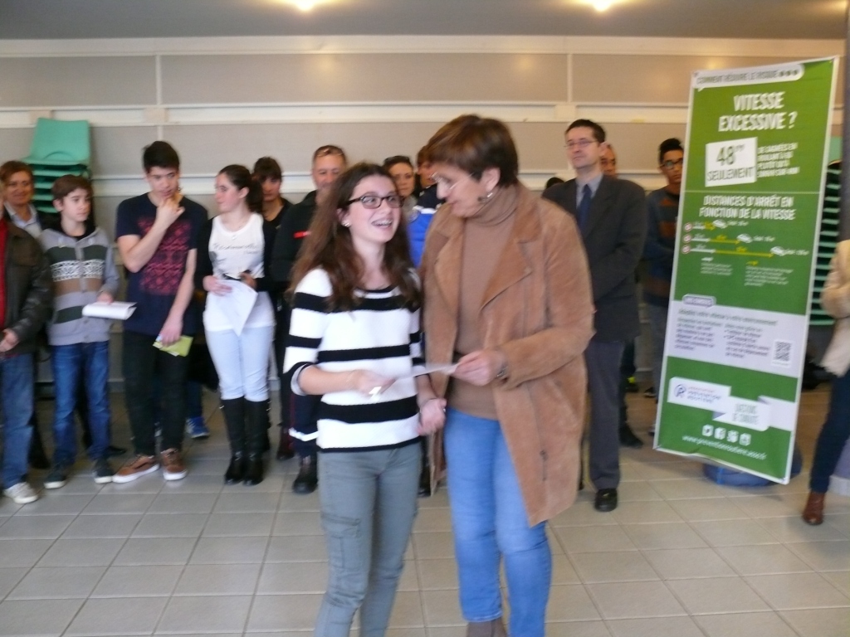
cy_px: 318
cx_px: 425
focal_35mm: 37
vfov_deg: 38.7
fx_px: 909
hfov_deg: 50.1
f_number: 2.8
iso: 400
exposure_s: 1/30
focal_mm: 7.9
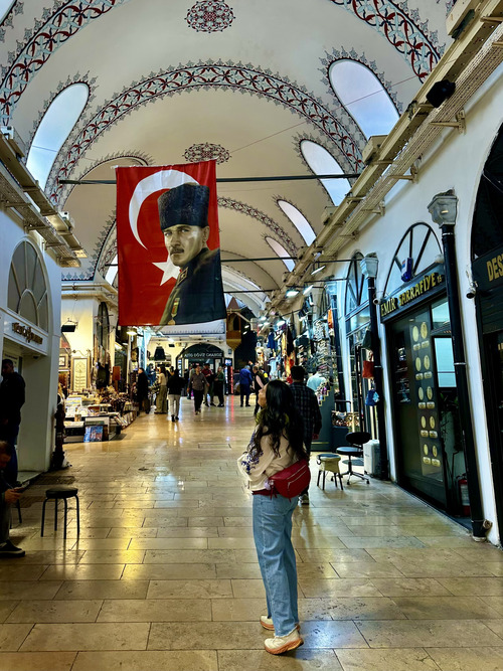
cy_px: 336
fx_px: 465
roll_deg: -0.2
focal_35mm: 24
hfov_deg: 56.8
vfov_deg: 71.6
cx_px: 252
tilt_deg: +10.9
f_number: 1.78
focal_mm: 6.86
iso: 80
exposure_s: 1/100
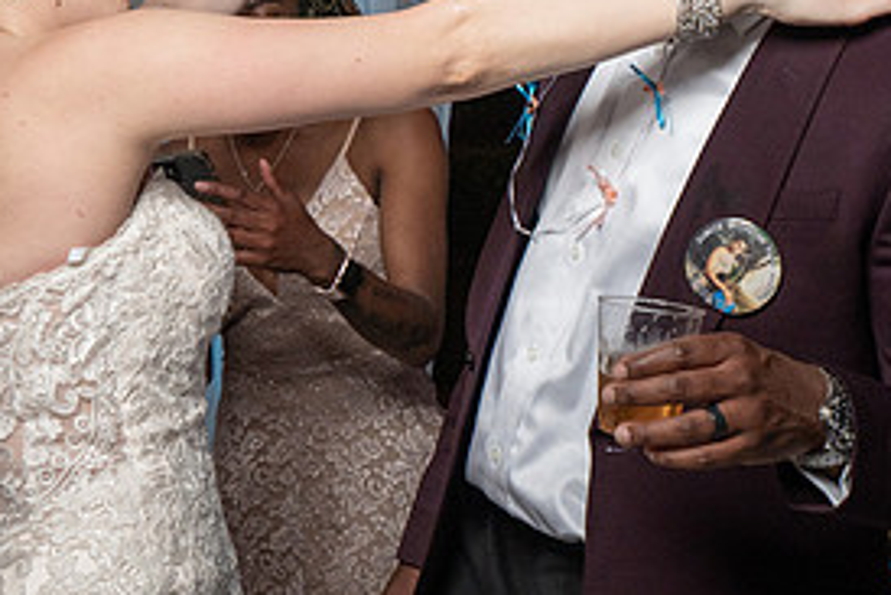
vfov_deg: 15.2
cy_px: -41
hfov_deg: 23.0
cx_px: 313
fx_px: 2179
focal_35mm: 88
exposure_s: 1/200
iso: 2000
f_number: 5.6
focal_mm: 35
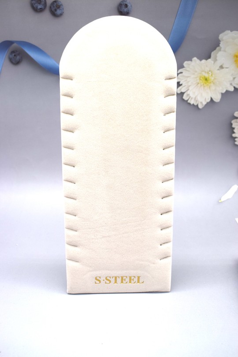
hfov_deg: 38.4
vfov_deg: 55.1
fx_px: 342
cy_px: 178
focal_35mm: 34
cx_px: 119
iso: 200
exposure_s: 1/200
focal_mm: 23
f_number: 6.3
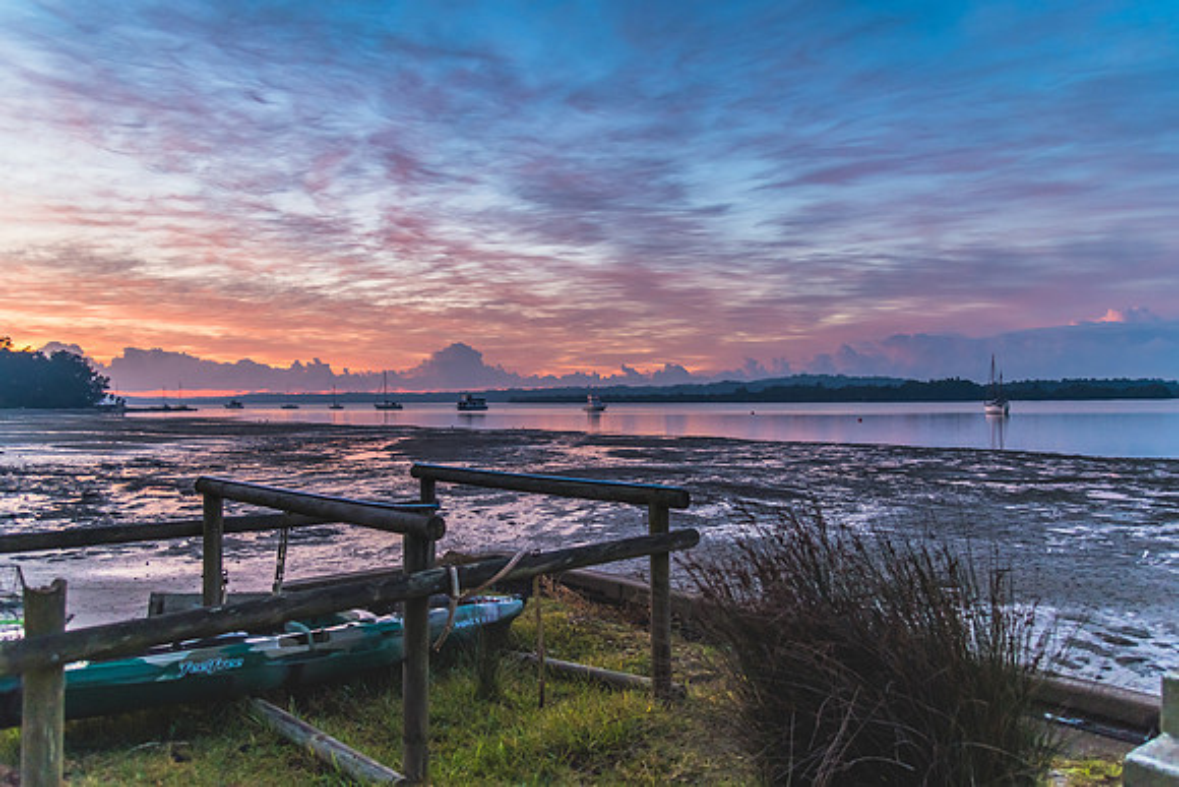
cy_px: 394
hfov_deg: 73.0
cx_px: 590
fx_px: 796
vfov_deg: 52.6
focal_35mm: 24
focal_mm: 24
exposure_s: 1/1.25
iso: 800
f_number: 4
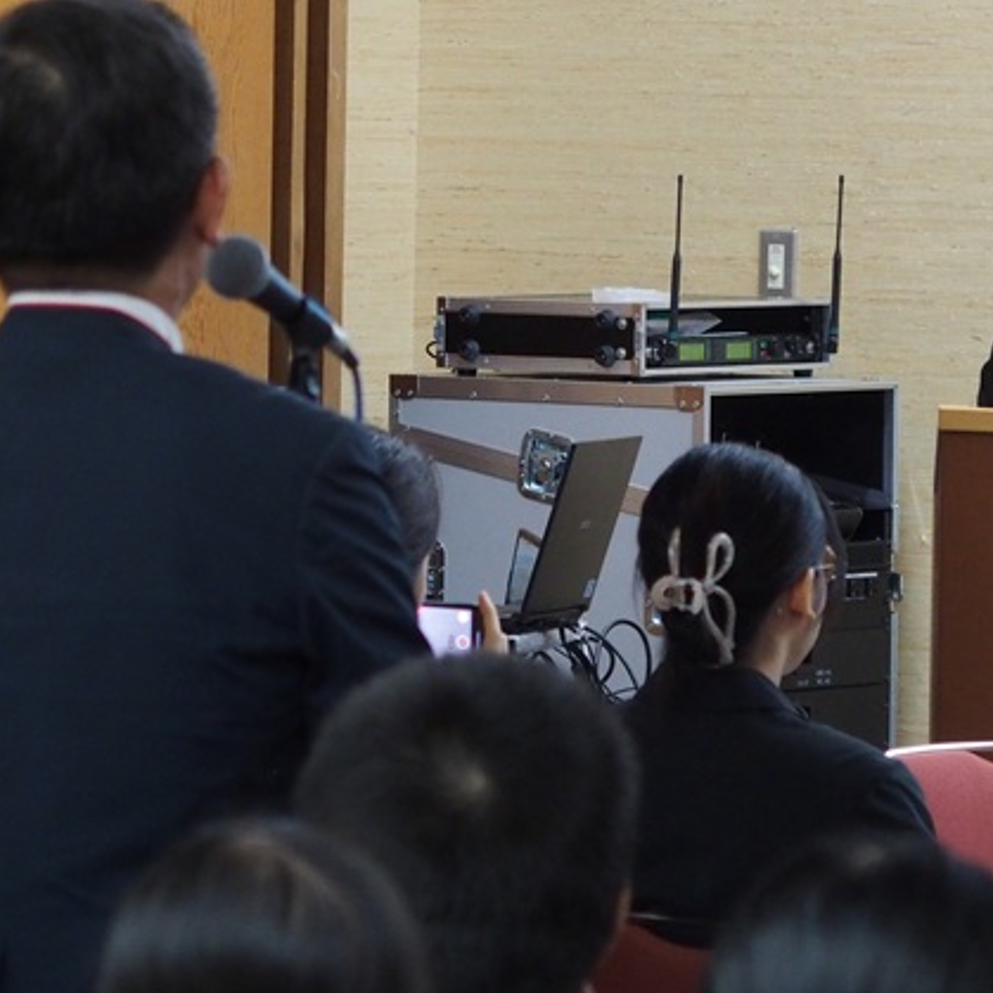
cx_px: 705
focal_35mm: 276
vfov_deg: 6.3
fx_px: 8957
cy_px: 369
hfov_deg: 6.3
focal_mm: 35
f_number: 2.8
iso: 500
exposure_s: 1/80
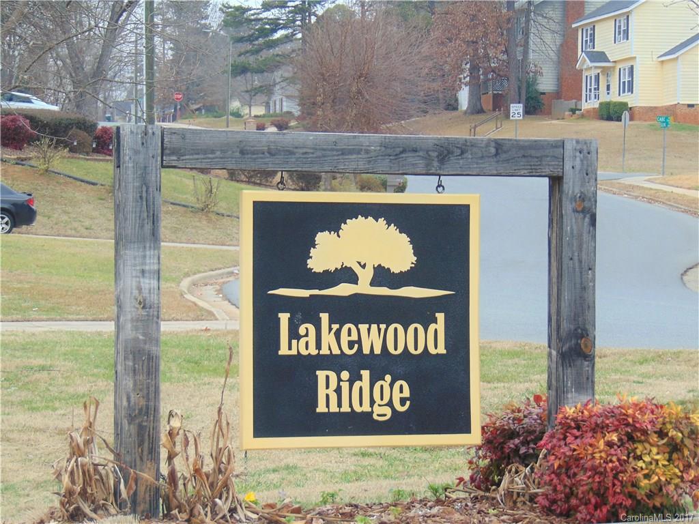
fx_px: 2686
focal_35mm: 133
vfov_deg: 11.1
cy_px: 262
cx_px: 350
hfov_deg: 14.8
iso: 80
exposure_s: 1/125
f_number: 4
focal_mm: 23.9
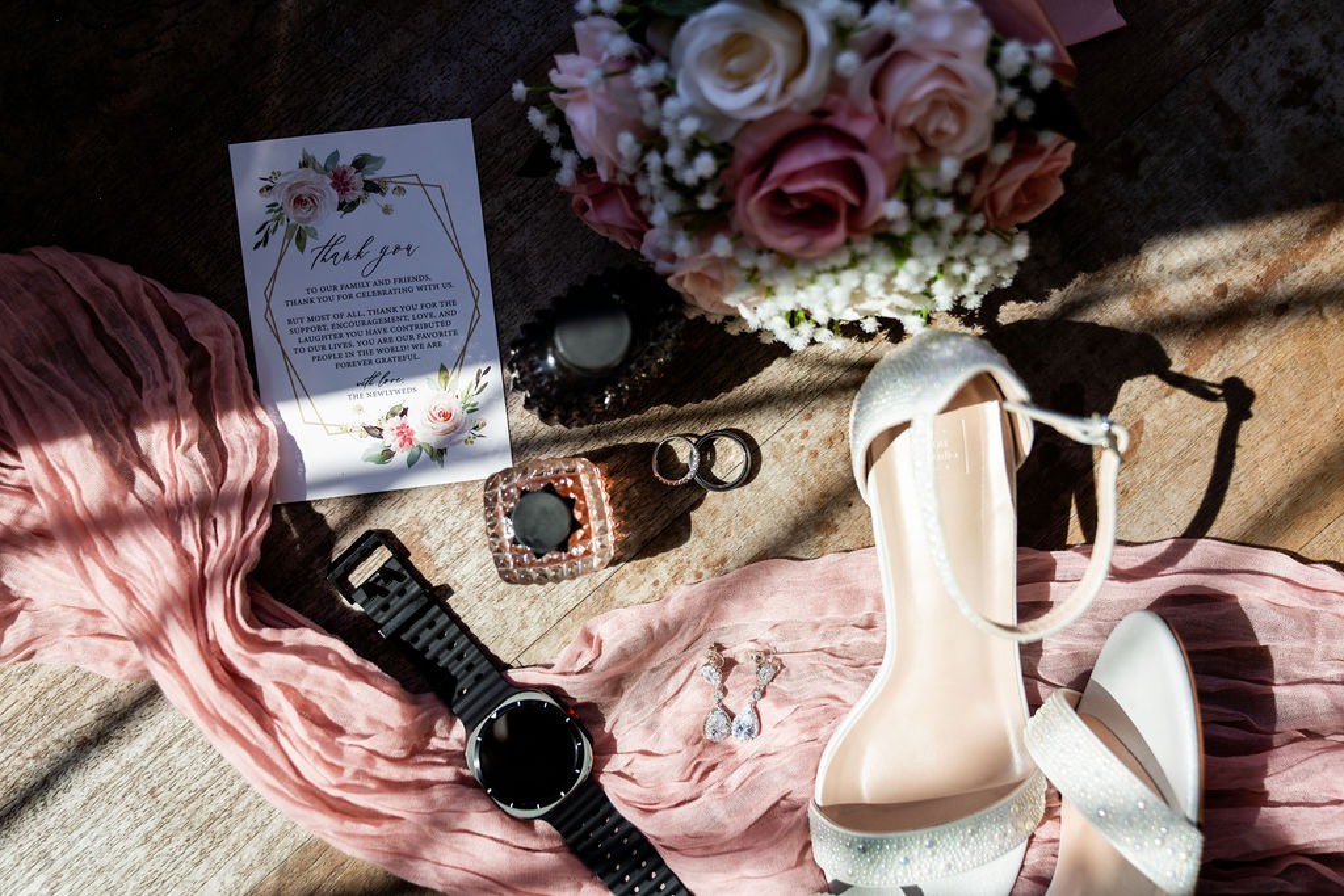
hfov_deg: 48.5
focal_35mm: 40
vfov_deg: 33.4
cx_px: 672
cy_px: 448
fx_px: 1493
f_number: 3.2
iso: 125
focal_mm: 40
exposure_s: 1/1250
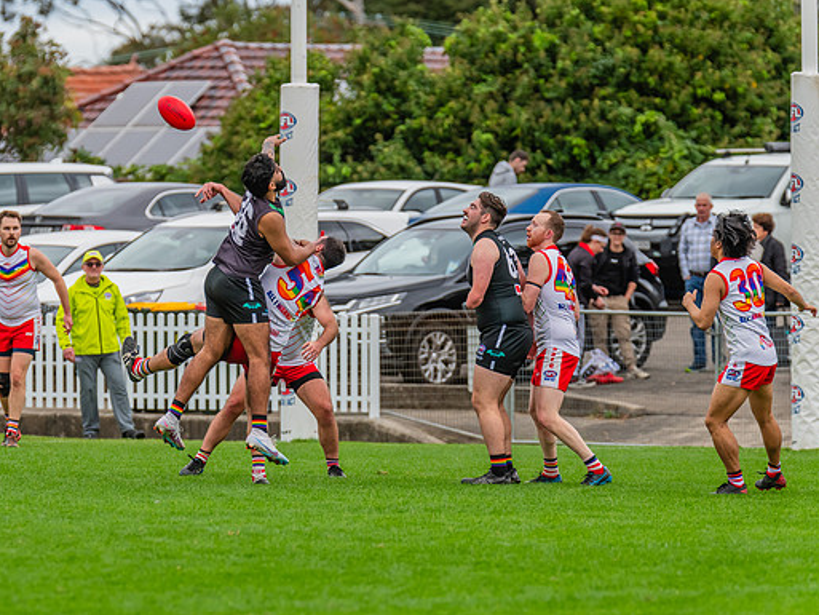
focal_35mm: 407
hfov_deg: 4.9
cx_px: 297
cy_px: 297
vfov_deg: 3.7
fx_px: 9632
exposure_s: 1/1000
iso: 800
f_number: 5.6
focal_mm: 330
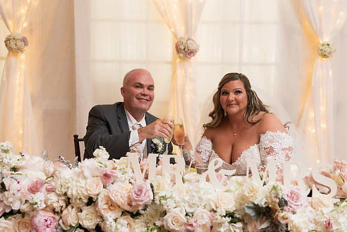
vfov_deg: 24.6
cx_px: 174
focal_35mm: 55
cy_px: 116
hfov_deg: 36.2
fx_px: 530
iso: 2000
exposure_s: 1/125
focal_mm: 55
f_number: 5
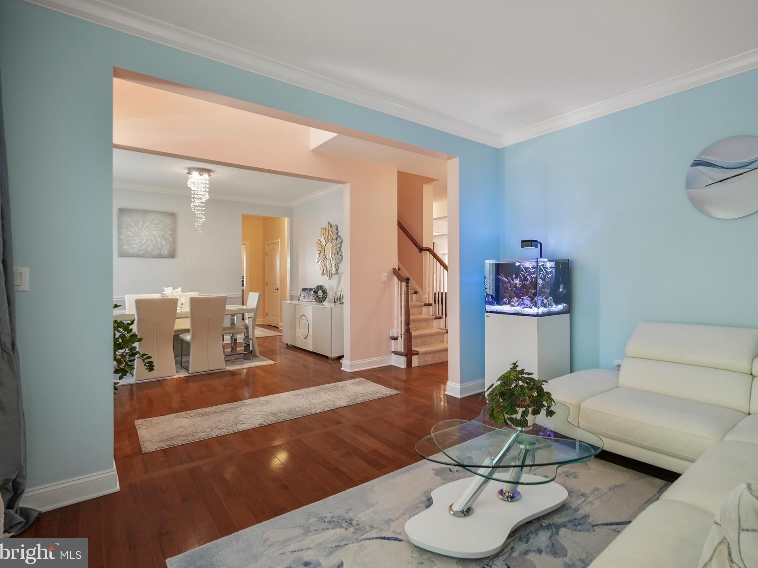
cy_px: 274
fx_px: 394
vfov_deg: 71.6
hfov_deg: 87.2
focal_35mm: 18
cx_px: 435
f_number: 10
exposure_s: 1/2.5
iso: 800
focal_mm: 16
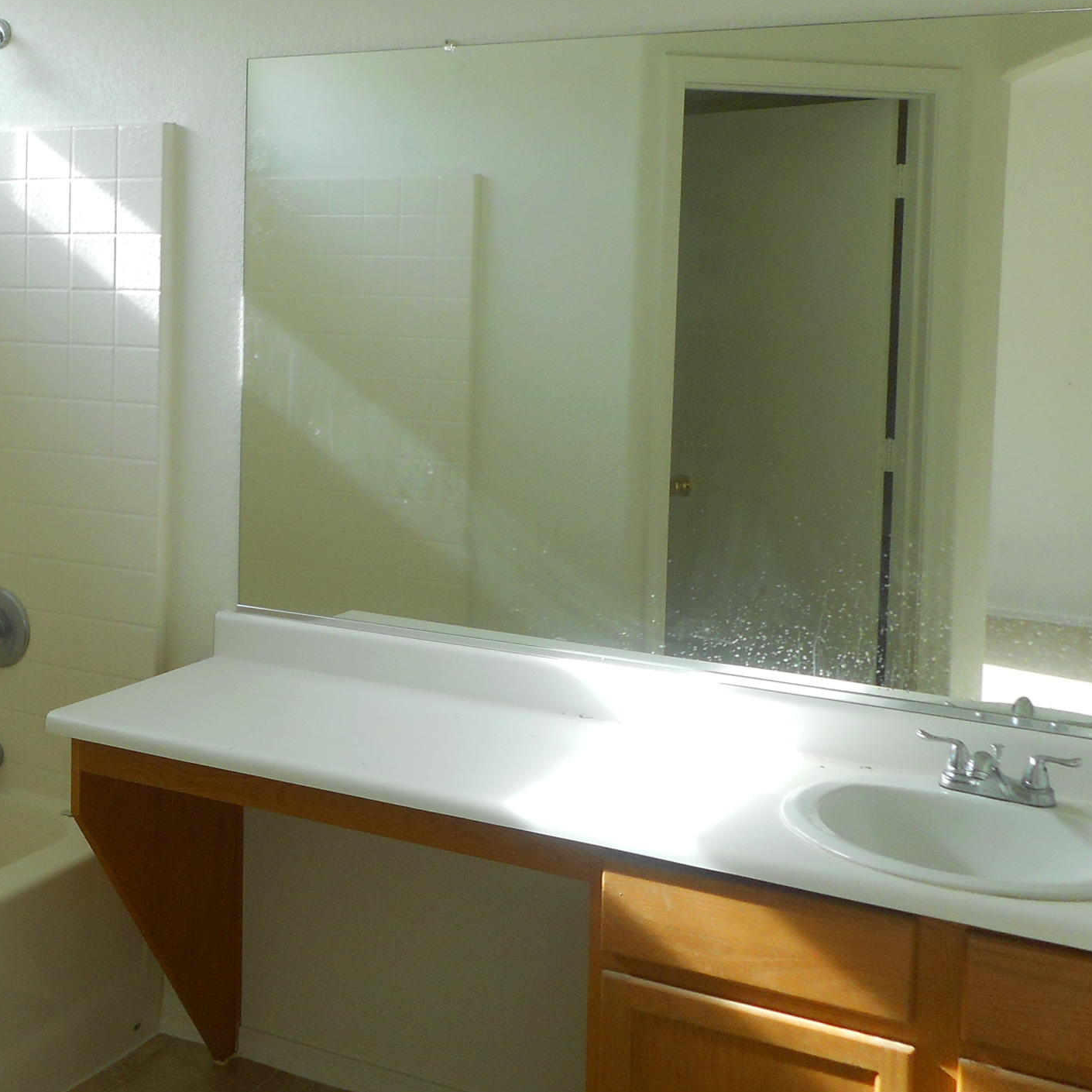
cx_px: 150
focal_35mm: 47
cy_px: 376
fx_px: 1677
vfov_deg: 35.8
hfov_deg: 34.4
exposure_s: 1/60
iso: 80
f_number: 3.7
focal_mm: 4.5
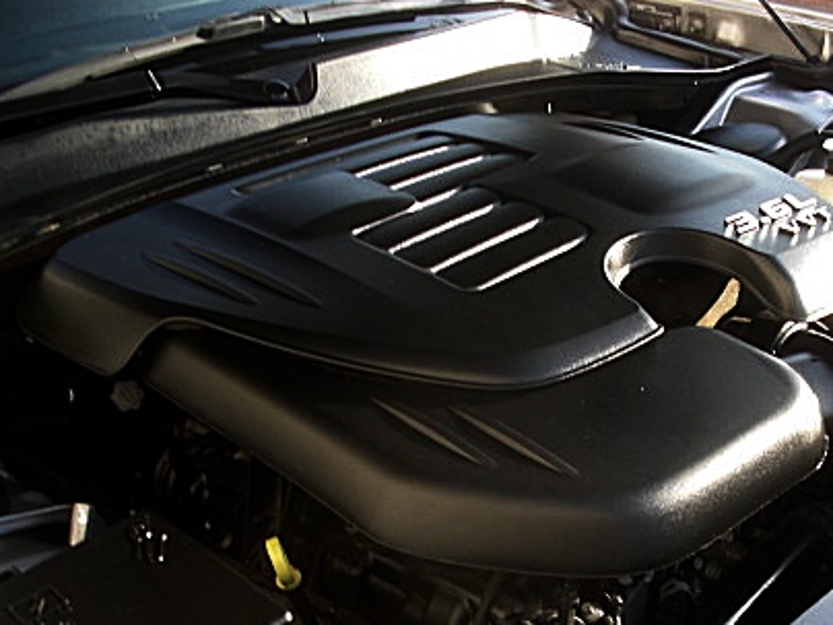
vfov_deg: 25.3
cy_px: 483
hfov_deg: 33.6
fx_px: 1372
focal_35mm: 57
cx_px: 526
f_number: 2.8
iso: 50
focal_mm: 6.3
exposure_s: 1/80
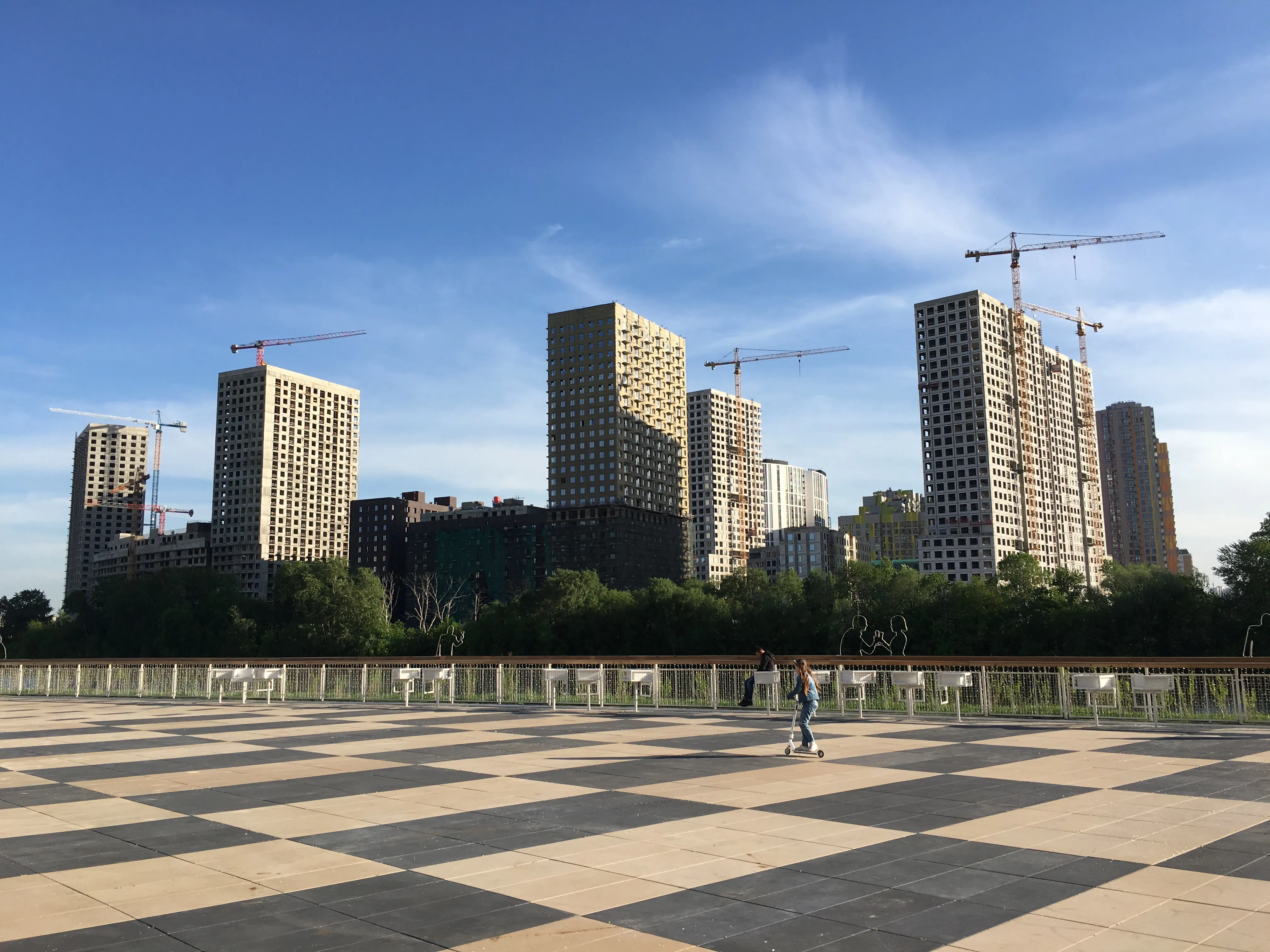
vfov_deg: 48.2
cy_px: 476
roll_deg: -0.1
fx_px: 1064
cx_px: 635
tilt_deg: +8.8
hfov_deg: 61.7
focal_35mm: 29
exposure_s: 1/1326
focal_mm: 4.15
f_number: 2.2
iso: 25
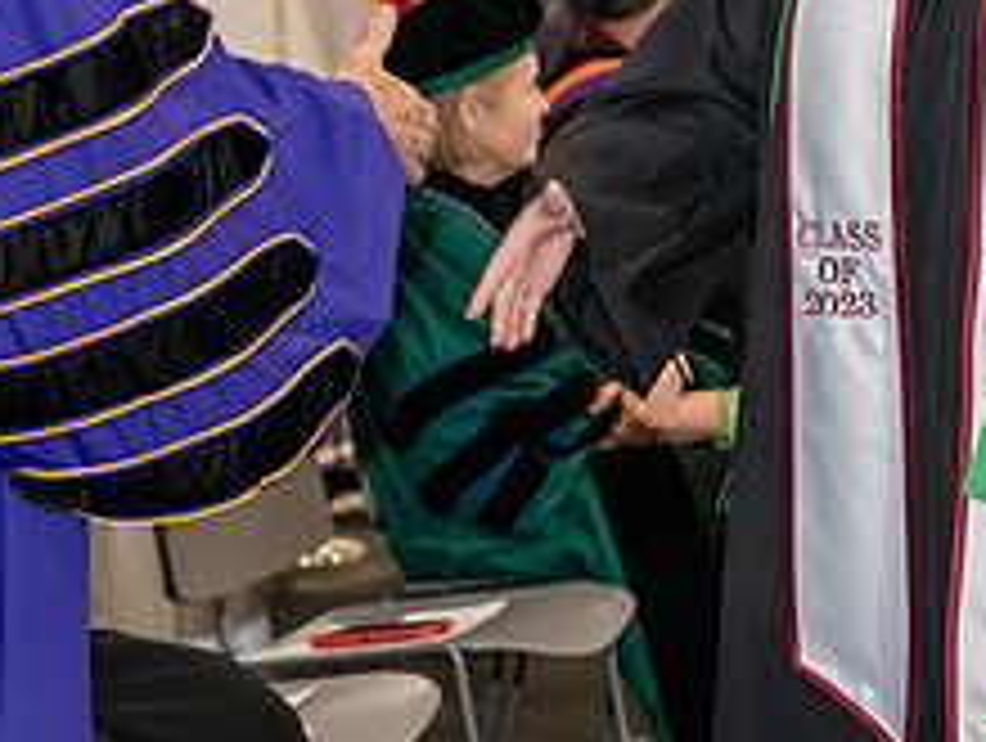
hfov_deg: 11.1
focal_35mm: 178
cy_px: -34
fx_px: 5078
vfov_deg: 8.3
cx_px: 486
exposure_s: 1/200
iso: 2500
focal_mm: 70
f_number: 5
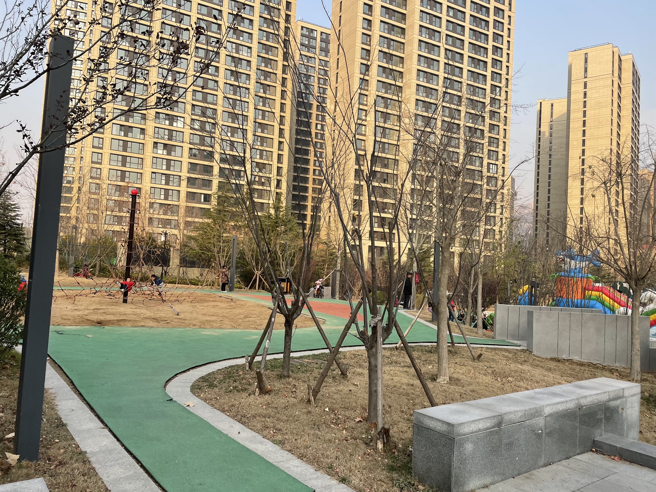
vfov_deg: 53.1
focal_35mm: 26
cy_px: 246
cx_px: 328
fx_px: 493
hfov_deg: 67.3
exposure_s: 1/1114
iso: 32
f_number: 1.6
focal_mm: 4.2
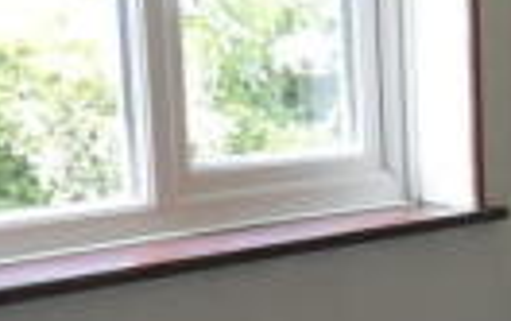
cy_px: 296
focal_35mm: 112
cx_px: 656
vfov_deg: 11.7
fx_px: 1562
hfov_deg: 17.5
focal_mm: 4.2
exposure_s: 1/45
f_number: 3.3
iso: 100
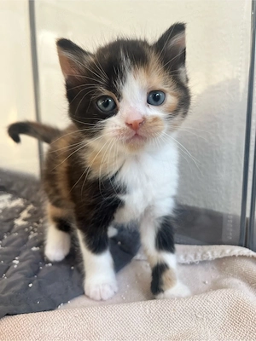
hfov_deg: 53.1
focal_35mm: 26
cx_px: 128
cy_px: 170
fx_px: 256
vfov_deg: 67.3
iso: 125
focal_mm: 5.1
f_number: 1.6
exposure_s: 1/121
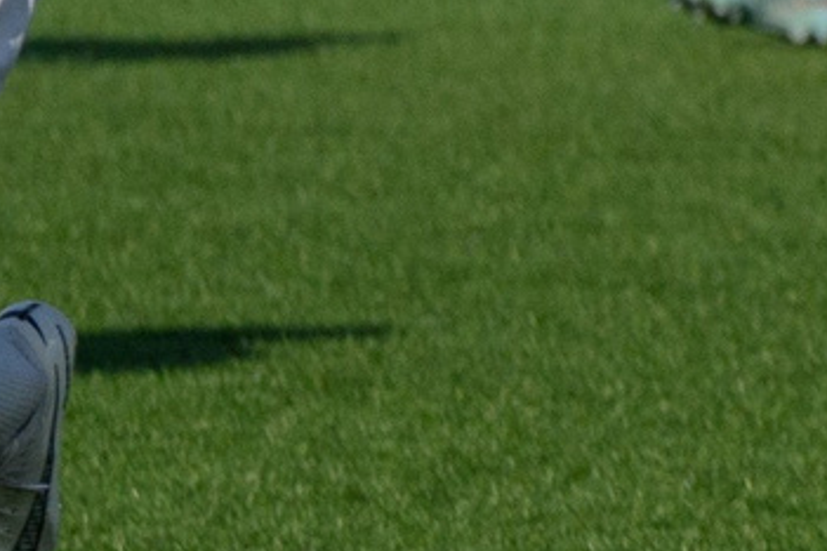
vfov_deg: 0.8
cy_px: -329
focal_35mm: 1737
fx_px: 39900
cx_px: 2247
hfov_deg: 1.2
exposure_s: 1/3200
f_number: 6.3
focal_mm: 200
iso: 560
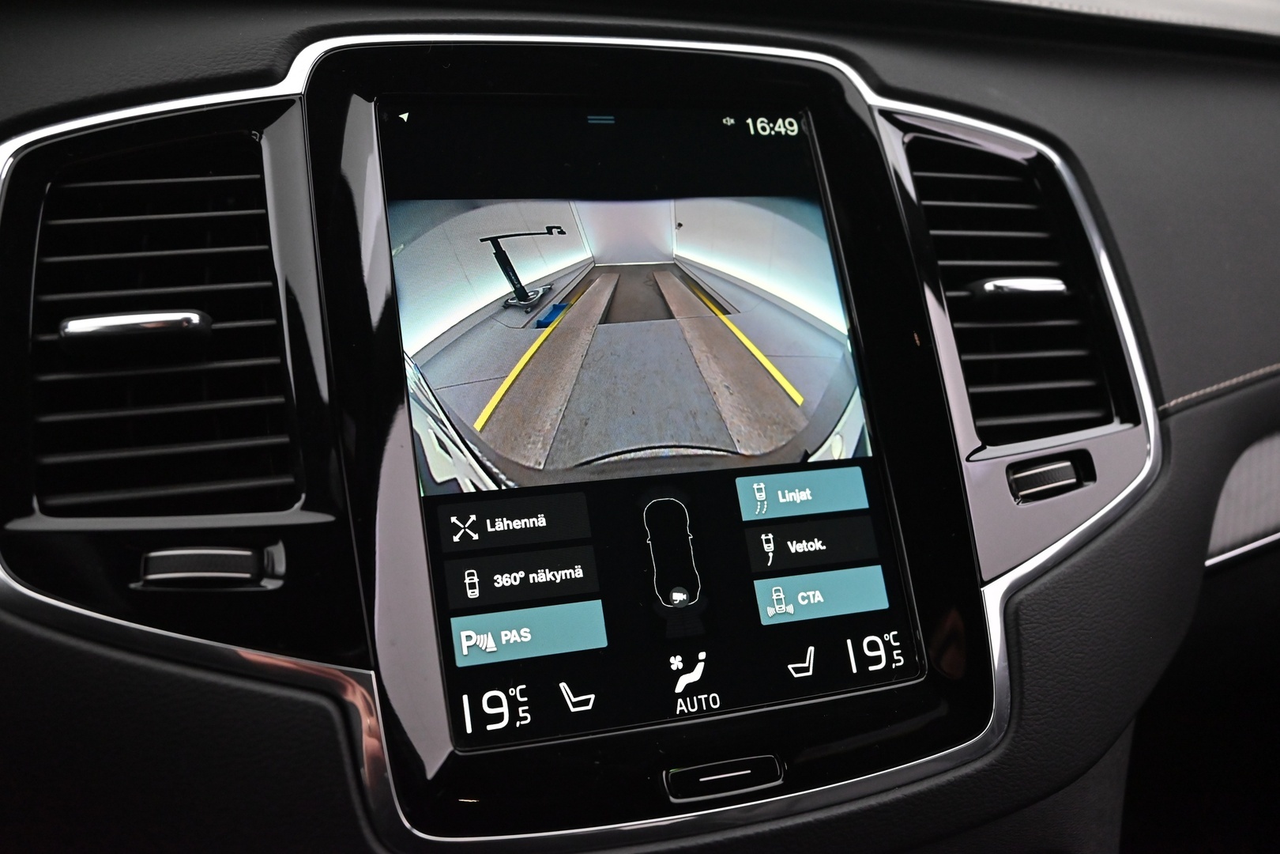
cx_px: 640
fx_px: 1209
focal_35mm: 34
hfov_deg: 55.8
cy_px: 427
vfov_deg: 38.9
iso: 5000
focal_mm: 34
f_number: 5
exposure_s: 1/60
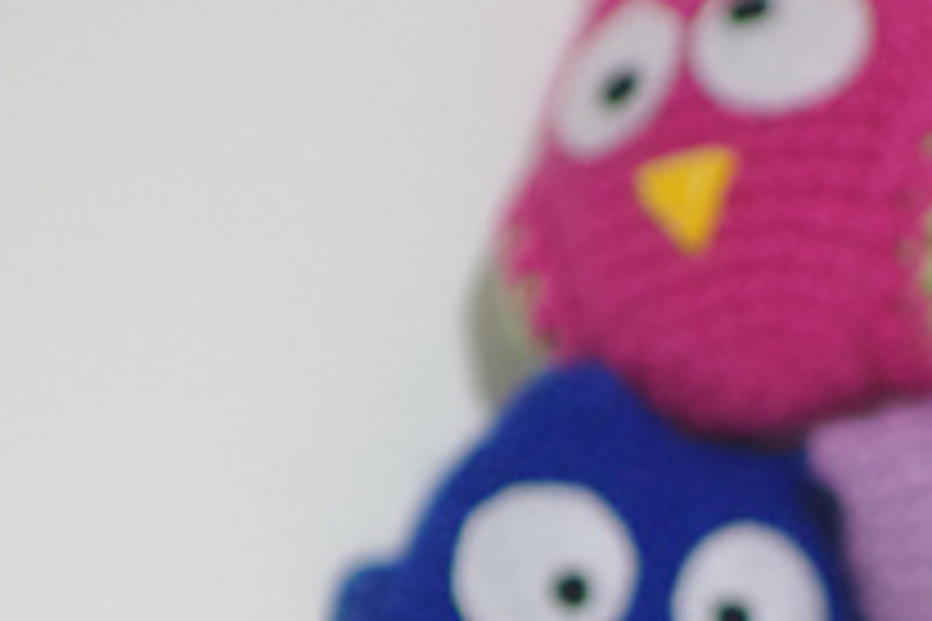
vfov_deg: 0.9
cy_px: 772
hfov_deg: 1.4
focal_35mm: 1482
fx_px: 38364
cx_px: 842
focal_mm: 320
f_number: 5.6
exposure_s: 1/5
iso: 1600
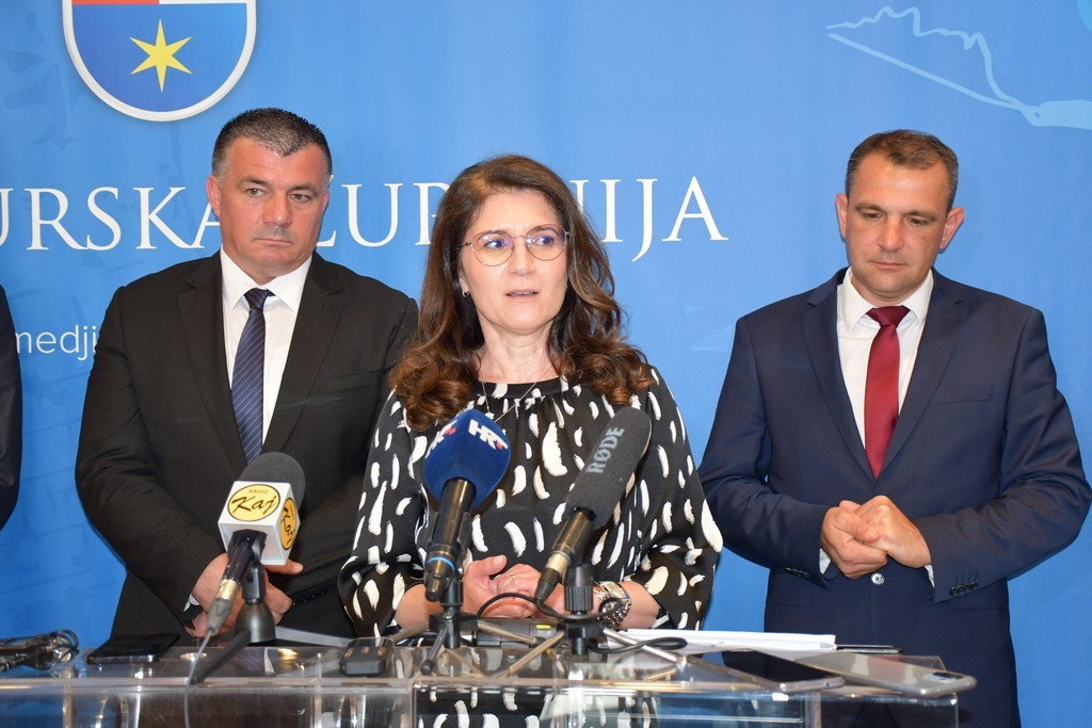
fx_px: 1577
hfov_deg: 38.2
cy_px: 364
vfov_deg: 26.0
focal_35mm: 52
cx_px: 546
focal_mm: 35
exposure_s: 1/60
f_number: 4.2
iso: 900
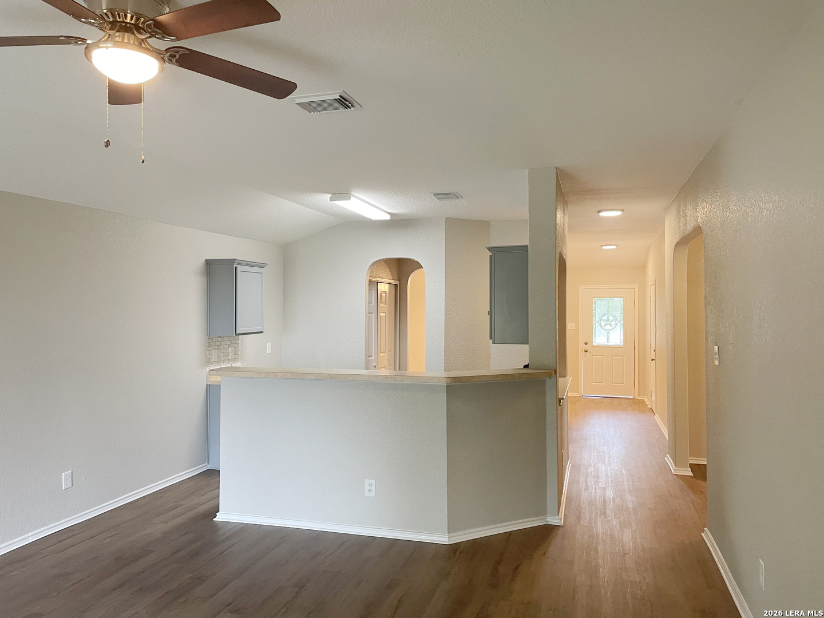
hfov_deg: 67.3
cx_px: 412
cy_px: 309
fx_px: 619
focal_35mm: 26
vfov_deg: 53.1
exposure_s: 1/60
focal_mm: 4.2
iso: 200
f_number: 1.6
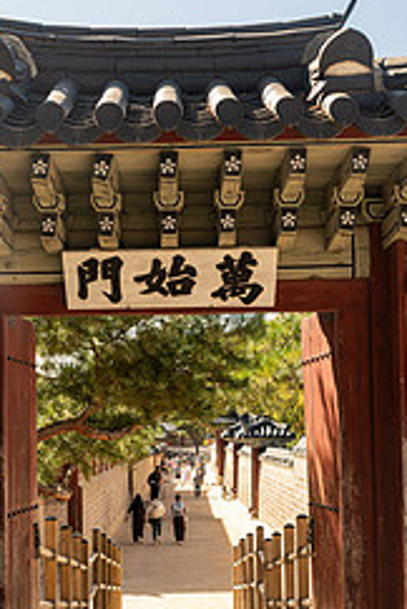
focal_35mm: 65
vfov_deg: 30.9
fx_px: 1099
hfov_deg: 21.0
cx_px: 163
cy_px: 355
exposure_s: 1/200
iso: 64
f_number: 4.5
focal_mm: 35
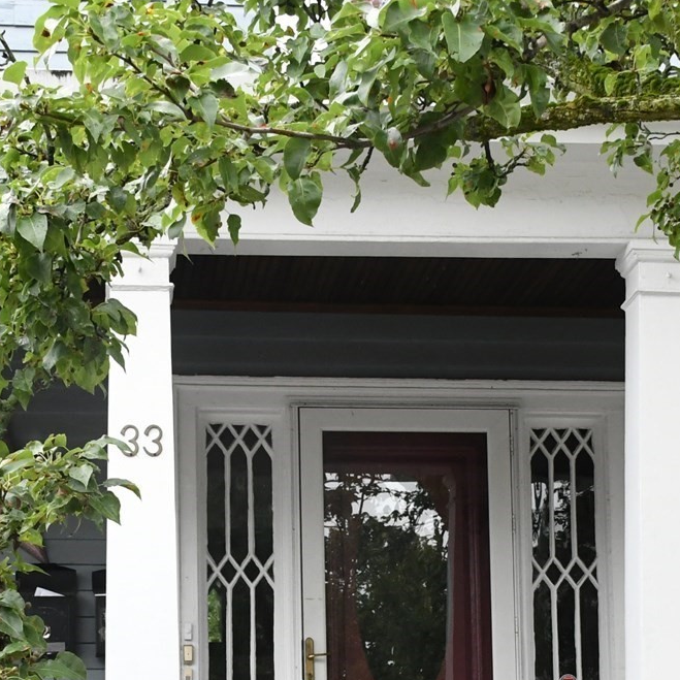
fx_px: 2289
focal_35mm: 103
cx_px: 398
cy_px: 686
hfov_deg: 16.9
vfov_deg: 16.5
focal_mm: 26
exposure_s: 1/500
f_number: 8
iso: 1600
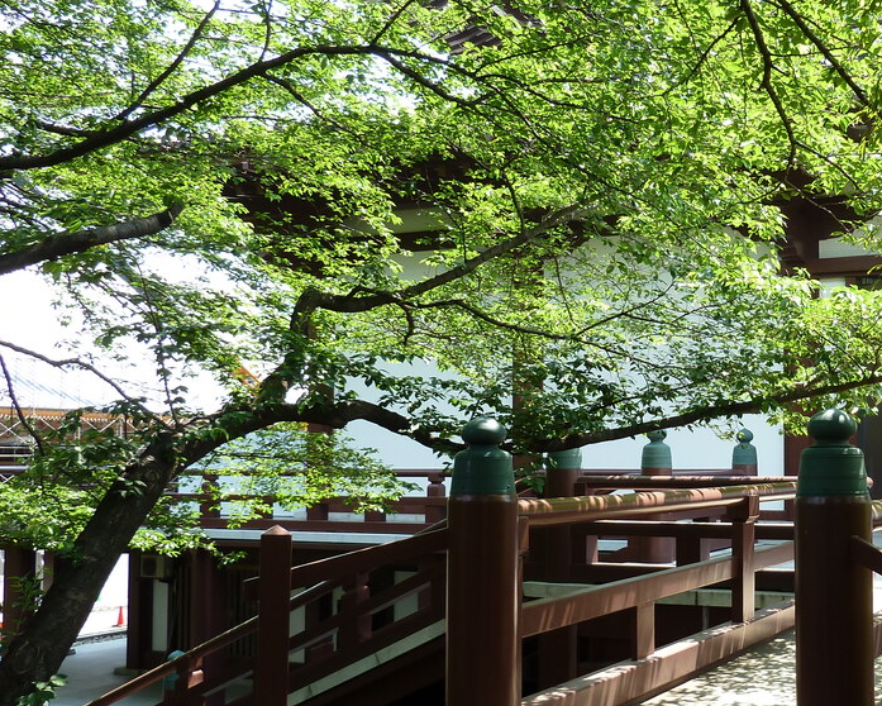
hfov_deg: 41.3
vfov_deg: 35.6
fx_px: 1097
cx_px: 748
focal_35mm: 42
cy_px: 406
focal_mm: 4.1
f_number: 3.3
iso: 80
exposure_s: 1/100
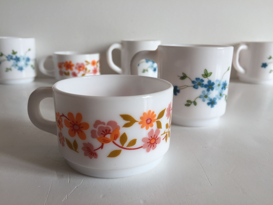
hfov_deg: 61.7
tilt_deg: -15.6
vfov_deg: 48.2
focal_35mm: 29
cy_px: 102
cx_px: 136
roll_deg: -0.3
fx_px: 229
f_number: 2.2
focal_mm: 4.15
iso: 32
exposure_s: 1/119
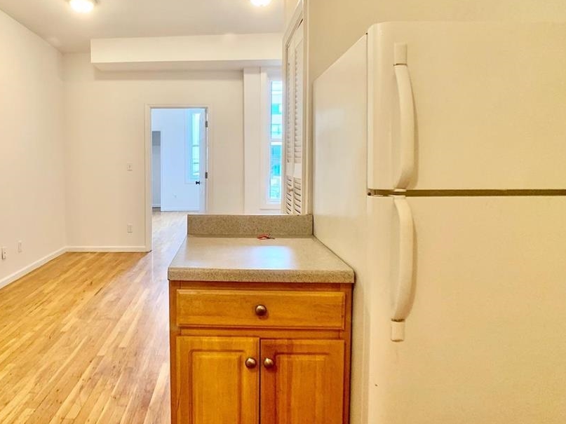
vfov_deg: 42.7
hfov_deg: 54.8
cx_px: 217
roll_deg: +0.3
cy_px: 170
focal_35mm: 33
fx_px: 539
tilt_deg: -1.9
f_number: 1.8
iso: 100
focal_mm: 4.25
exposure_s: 1/60
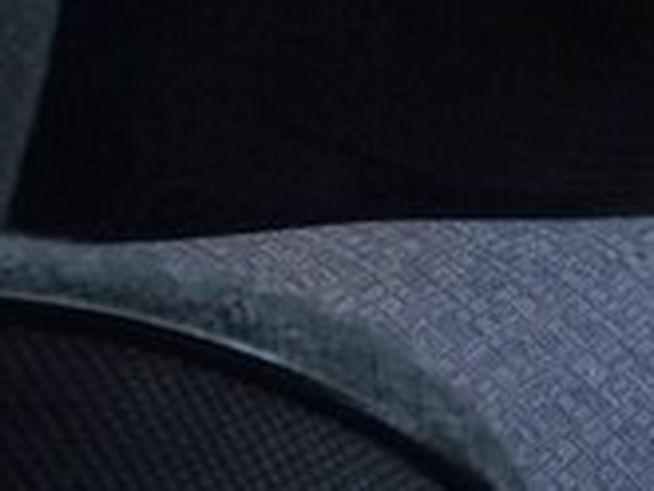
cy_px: -192
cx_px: 1110
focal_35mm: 116
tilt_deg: -17.8
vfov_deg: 12.3
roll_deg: -0.7
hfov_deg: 15.1
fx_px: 2193
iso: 50
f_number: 2.2
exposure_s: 1/33
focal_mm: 4.15
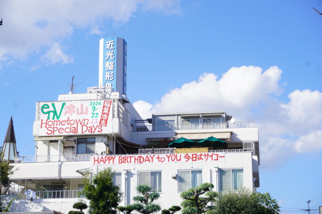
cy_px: 107
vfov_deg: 18.2
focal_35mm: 75
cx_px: 161
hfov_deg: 27.0
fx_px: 671
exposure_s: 1/125
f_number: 10
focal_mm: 50
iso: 100
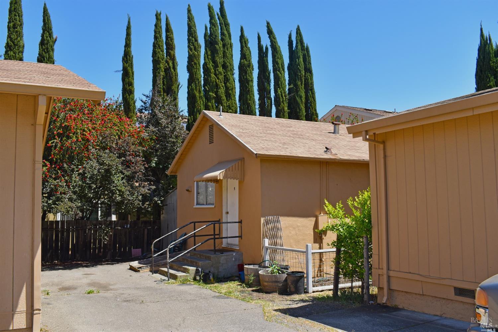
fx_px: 477
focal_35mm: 34
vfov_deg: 38.4
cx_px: 249
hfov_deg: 55.1
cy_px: 166
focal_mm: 23
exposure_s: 1/200
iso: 100
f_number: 9
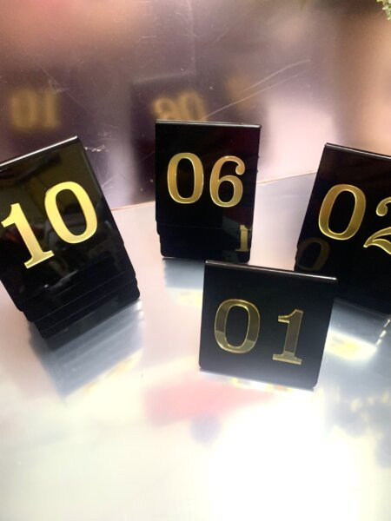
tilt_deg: -44.5
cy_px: 260
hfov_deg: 53.1
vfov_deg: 67.3
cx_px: 196
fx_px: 392
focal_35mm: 26
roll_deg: +1.8
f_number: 1.8
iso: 125
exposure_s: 1/60
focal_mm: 4.25
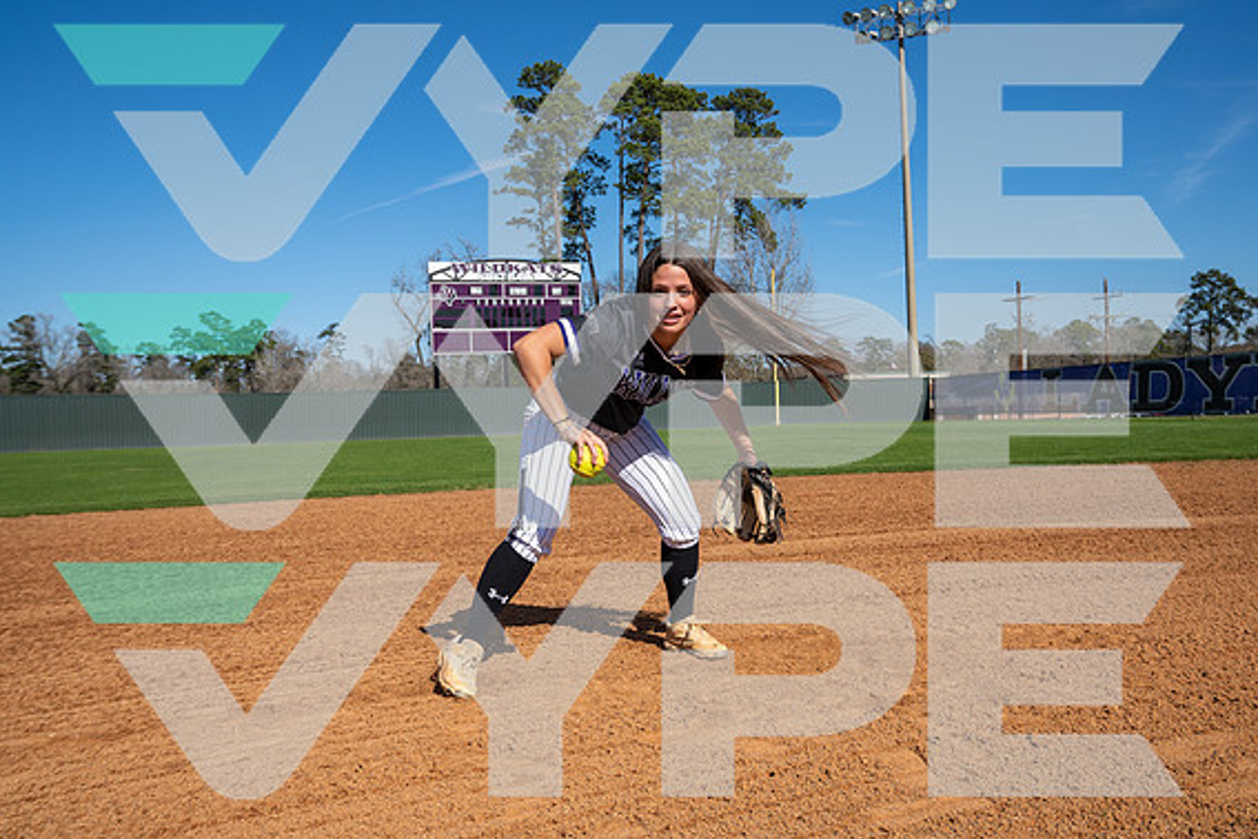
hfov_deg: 57.2
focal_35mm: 33
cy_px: 415
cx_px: 626
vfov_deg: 40.0
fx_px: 1153
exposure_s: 1/640
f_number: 6.3
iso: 100
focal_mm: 32
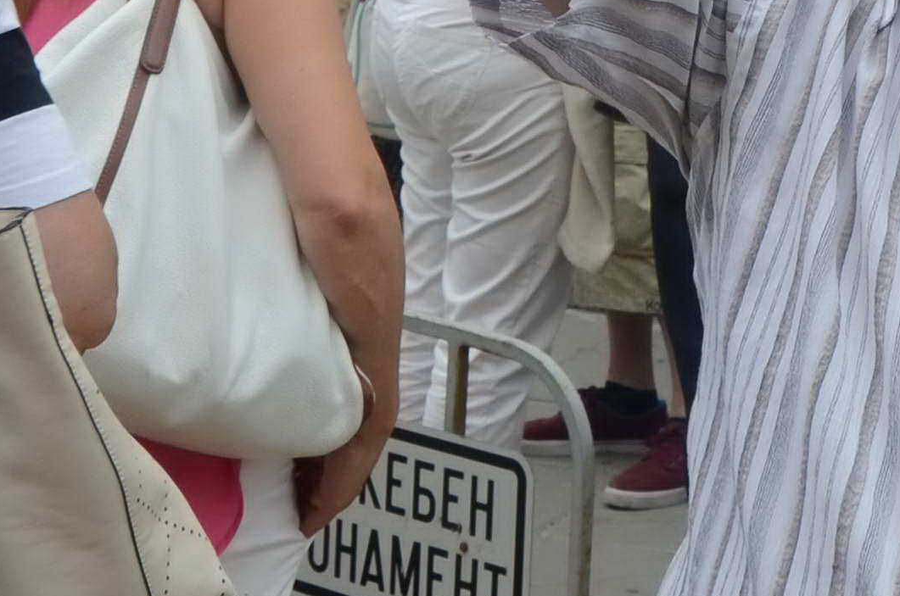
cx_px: 1027
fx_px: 3651
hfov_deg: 13.7
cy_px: -727
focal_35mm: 146
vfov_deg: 8.7
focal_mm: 21
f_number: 7.1
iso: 160
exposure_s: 1/160
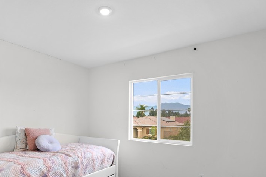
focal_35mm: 24
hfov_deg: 73.8
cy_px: 114
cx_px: 111
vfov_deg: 52.9
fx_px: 175
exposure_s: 1/15
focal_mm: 16.5
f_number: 4
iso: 250
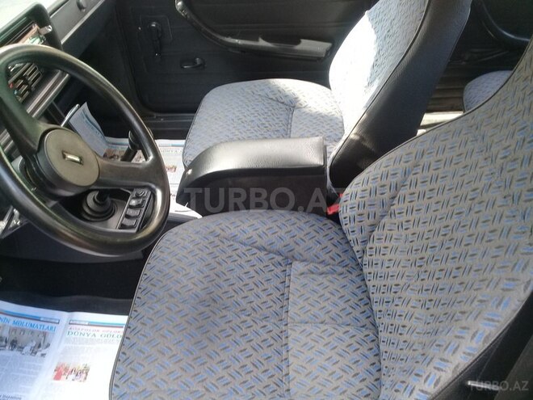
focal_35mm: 31
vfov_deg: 45.4
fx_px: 477
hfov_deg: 58.4
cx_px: 266
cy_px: 200
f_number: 2.2
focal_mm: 3.3
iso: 50
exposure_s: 1/40
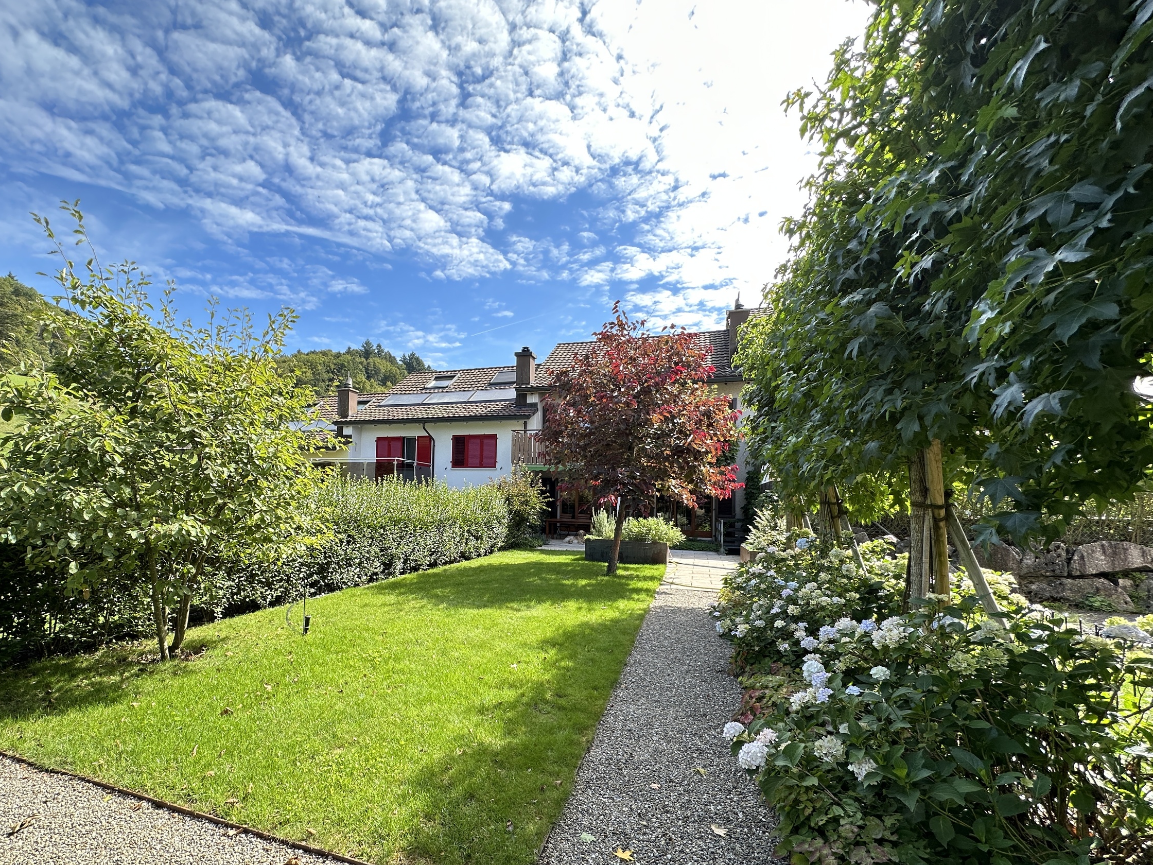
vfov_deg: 77.8
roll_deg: -1.4
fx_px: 533
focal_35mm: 16
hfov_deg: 93.9
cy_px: 486
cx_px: 497
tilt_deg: +1.2
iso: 40
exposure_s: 1/481
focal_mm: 2.22
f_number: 2.2
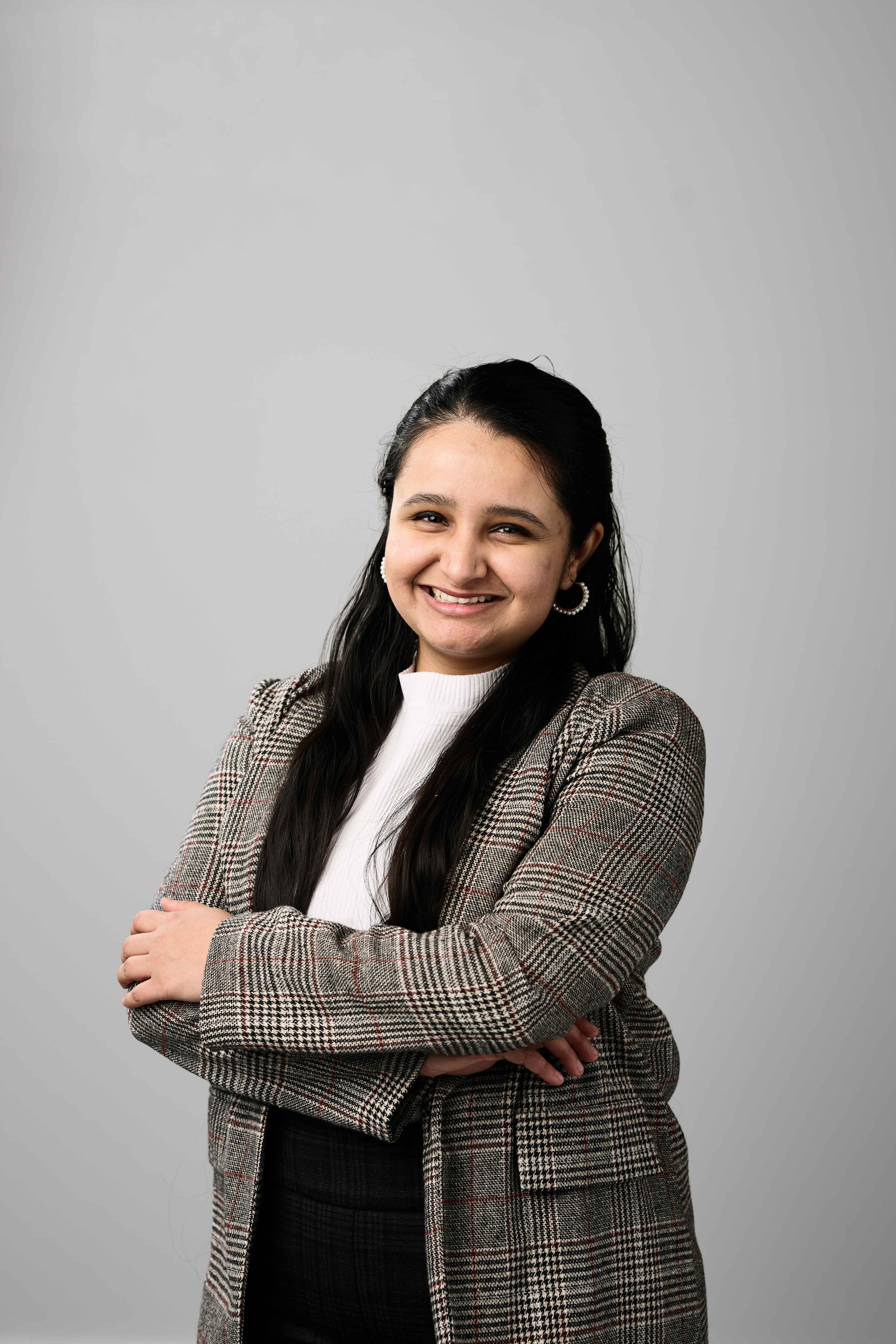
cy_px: 672
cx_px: 448
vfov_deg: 23.9
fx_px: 3173
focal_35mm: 85
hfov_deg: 16.1
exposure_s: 1/125
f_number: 4.5
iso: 100
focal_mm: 85
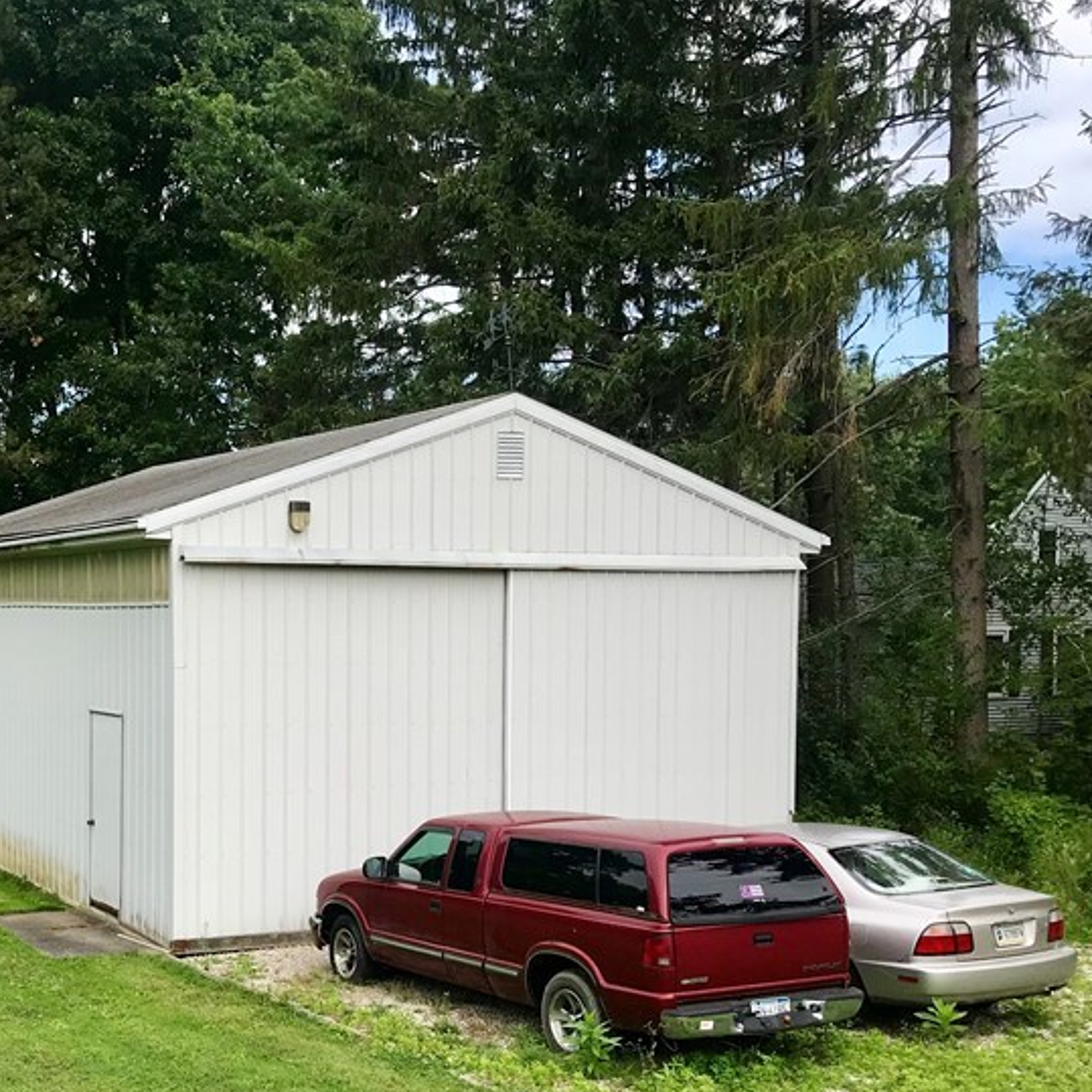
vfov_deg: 35.8
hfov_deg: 34.9
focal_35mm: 47
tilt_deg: -3.1
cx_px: 217
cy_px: 701
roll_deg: +0.4
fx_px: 1677
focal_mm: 3.99
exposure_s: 1/1350
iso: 20
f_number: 1.8
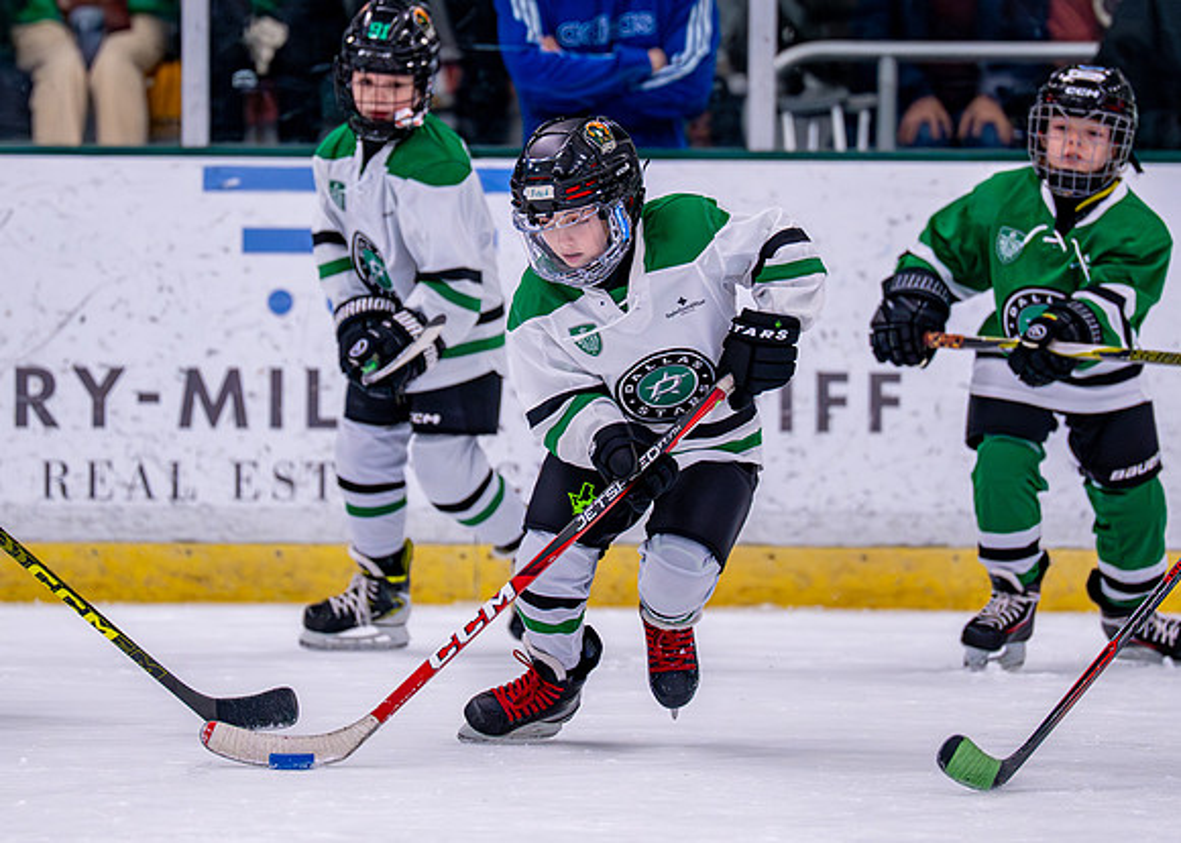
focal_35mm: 363
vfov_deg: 4.0
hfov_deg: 5.6
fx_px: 12164
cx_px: 598
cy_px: 315
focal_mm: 200
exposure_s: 1/1250
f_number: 2.8
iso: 2500
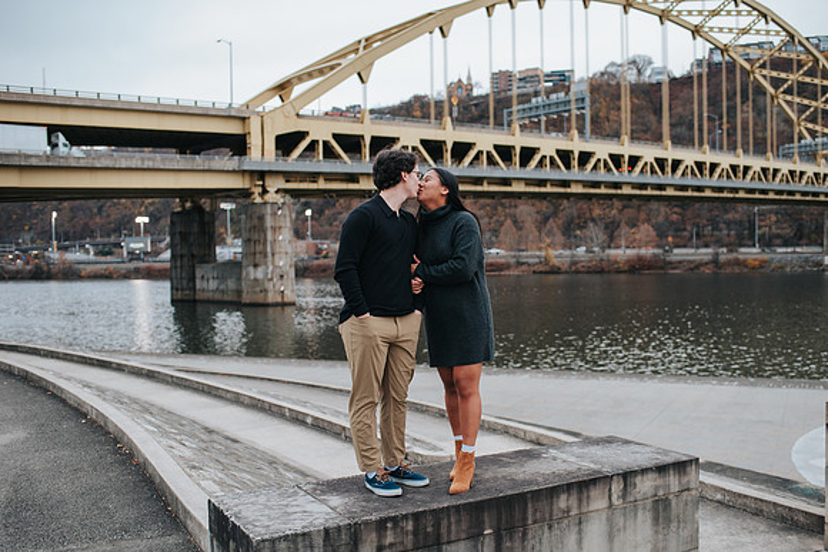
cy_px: 288
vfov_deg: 36.4
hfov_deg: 52.5
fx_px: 839
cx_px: 432
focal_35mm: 36
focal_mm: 35
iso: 900
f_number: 2.8
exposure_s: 1/320
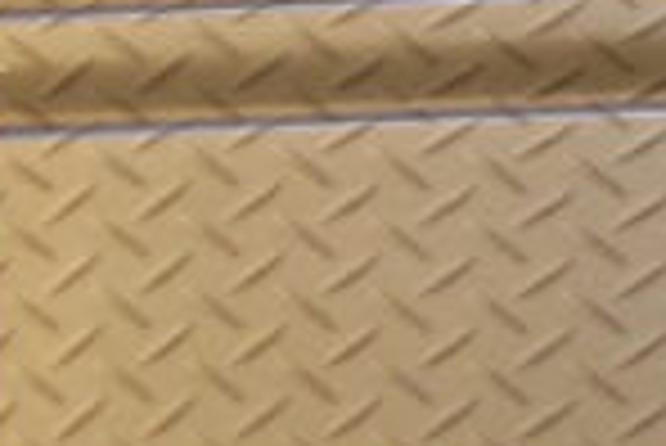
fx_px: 3648
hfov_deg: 9.6
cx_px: 1390
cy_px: -86
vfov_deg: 6.9
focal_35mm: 197
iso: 100
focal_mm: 6.3
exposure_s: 1/45
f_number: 2.8
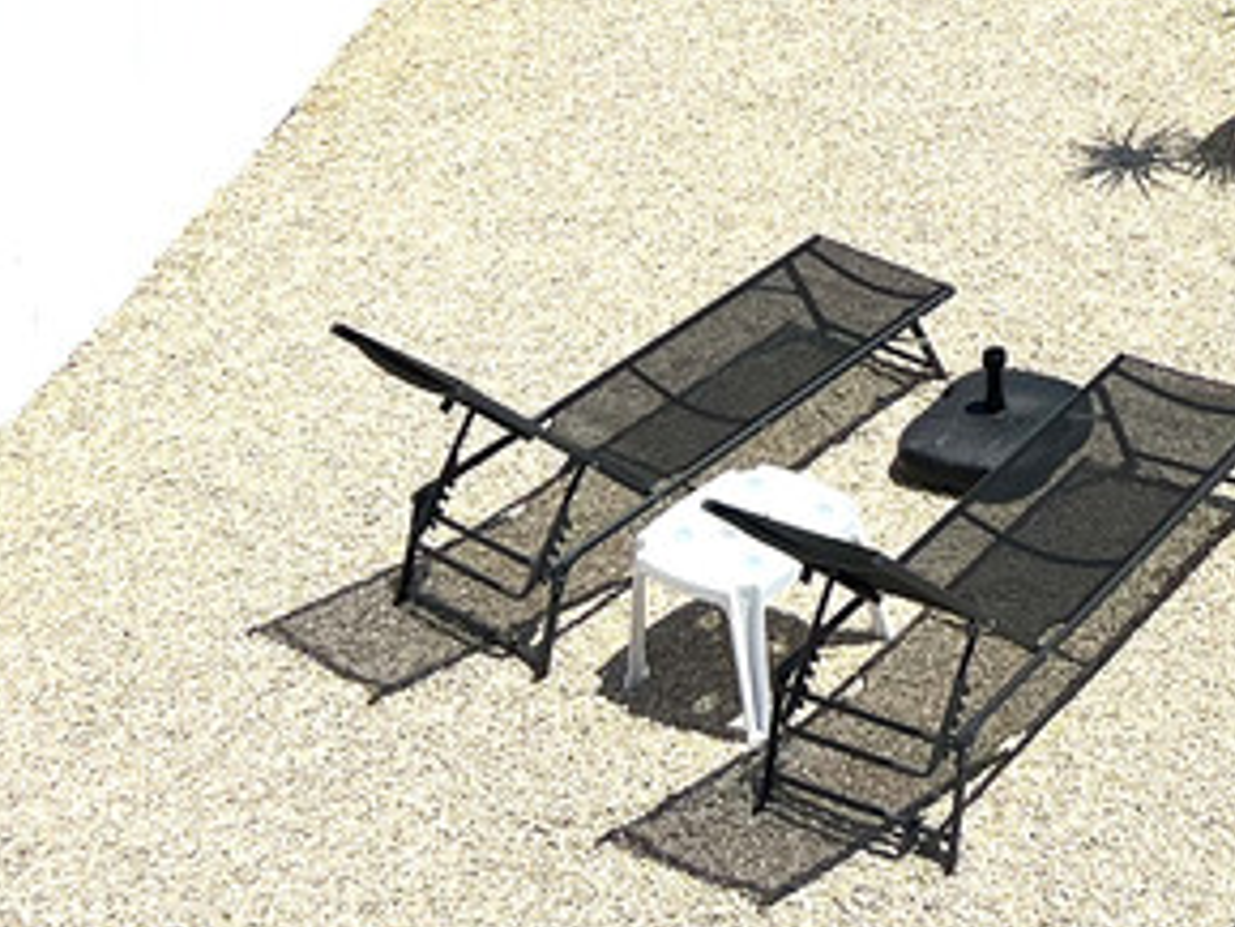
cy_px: -585
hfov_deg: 19.2
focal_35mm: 92
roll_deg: +1.3
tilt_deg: -18.3
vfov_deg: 14.6
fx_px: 3284
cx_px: 1731
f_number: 1.5
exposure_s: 1/10309
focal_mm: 5.7
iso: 50
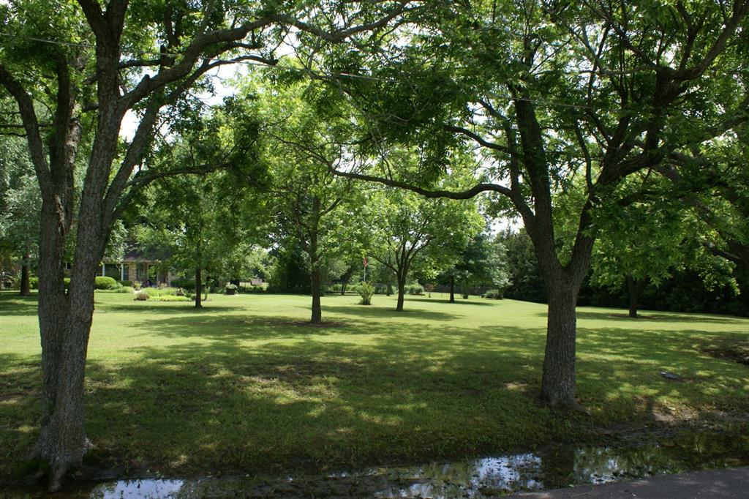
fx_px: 562
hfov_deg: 67.4
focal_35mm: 27
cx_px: 374
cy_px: 250
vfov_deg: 47.9
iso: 100
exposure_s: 1/80
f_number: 9
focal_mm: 18
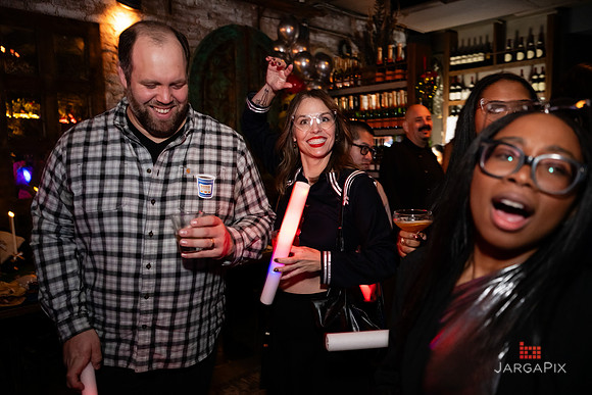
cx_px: 296
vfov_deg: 46.0
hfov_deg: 64.9
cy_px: 198
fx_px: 465
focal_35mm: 28
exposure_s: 1/100
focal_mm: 28
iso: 3200
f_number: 2.8
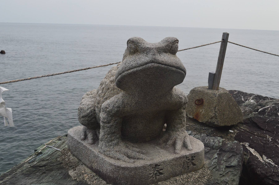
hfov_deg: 49.6
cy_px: 92
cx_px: 140
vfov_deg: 34.1
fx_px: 302
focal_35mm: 39
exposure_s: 1/250
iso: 400
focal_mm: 26
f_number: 10
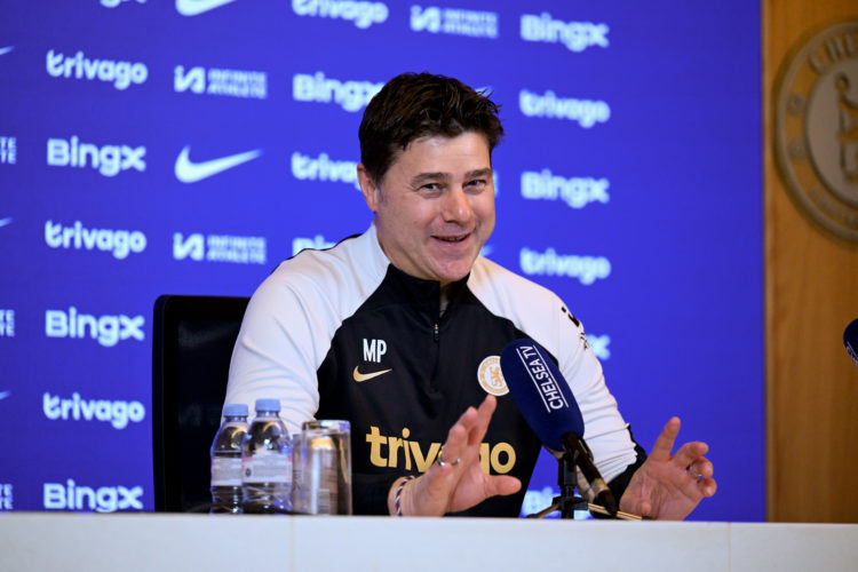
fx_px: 3575
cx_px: 429
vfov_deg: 9.1
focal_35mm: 150
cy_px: 286
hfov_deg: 13.7
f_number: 2.8
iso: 2500
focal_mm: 150
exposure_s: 1/400
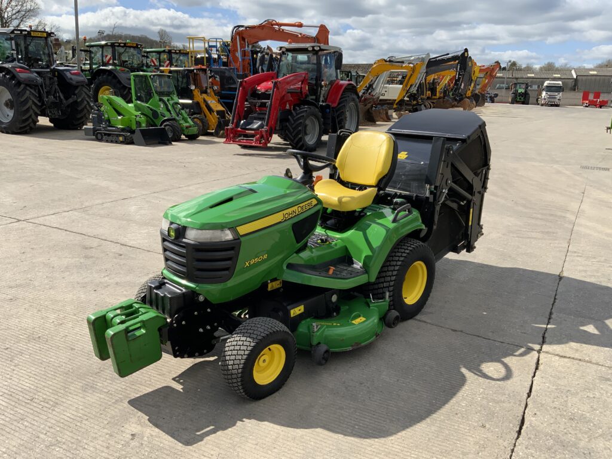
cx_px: 306
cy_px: 230
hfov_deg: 61.7
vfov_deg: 48.2
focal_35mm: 29
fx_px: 513
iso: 16
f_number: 1.8
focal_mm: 3
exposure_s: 1/1848
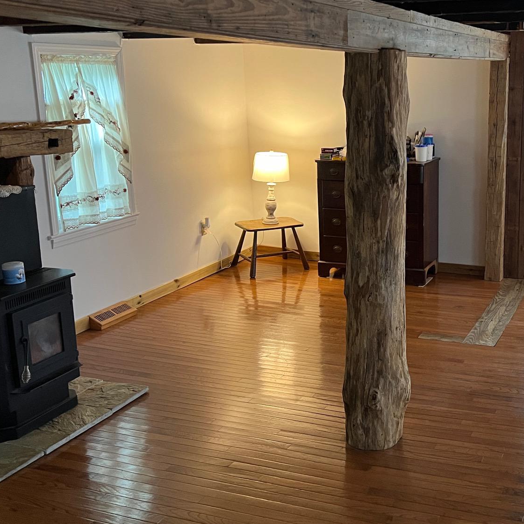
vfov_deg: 40.0
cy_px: 231
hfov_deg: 38.7
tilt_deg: -11.3
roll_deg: +0.7
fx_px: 719
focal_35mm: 42
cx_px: 407
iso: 320
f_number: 1.5
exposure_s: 1/60
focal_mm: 5.7
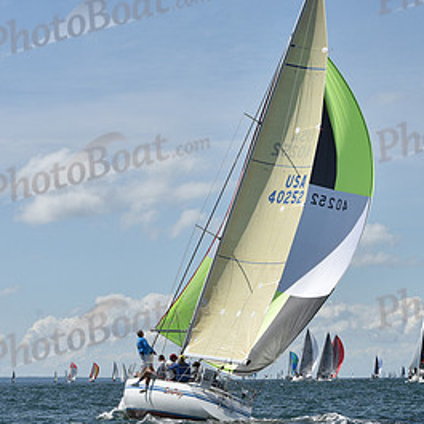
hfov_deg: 13.4
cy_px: 226
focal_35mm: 130
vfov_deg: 13.4
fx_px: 1802
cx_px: 294
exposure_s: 1/1250
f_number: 9
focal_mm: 70
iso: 250
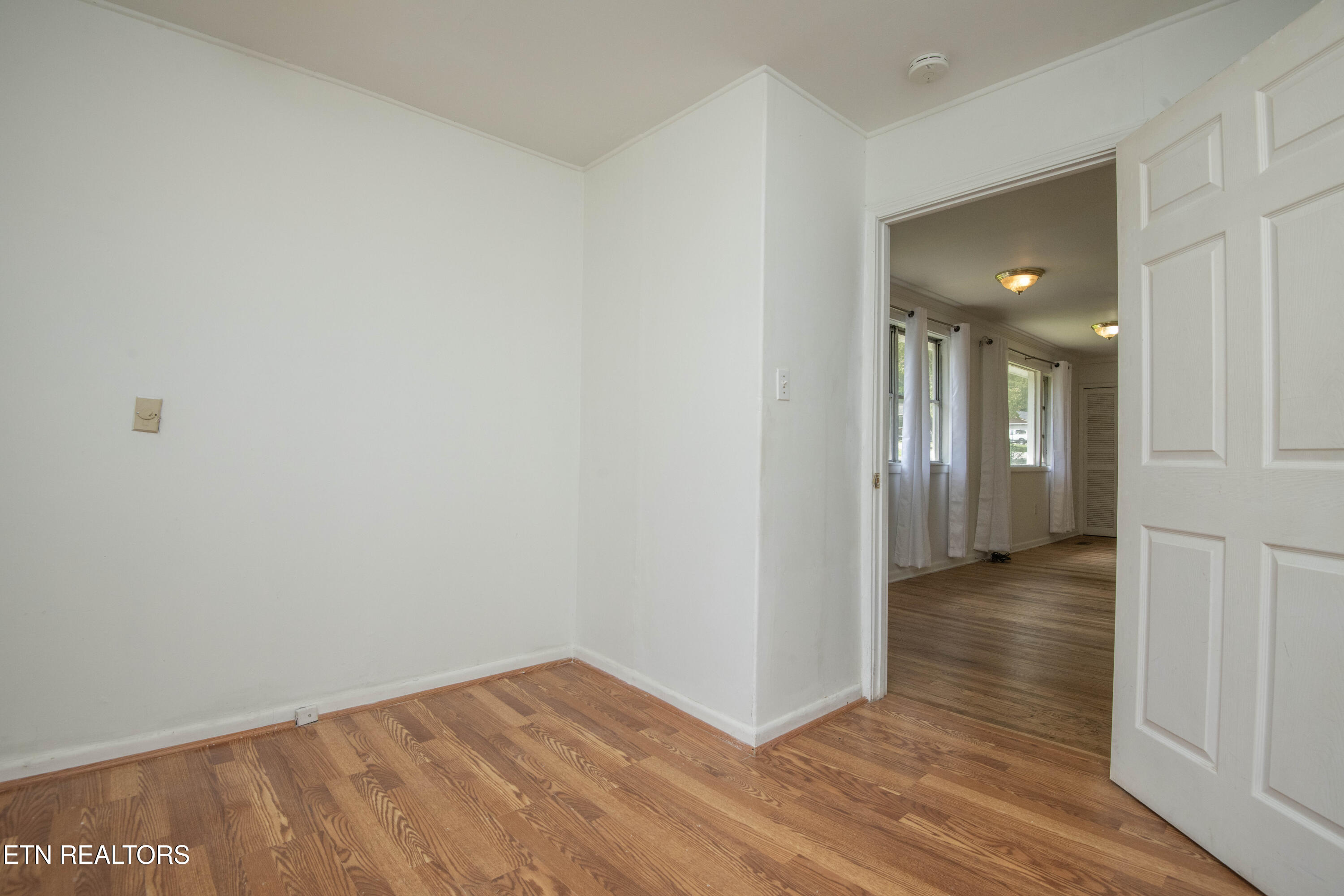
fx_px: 597
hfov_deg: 96.7
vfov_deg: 73.7
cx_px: 672
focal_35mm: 16
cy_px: 448
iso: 500
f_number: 9
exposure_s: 1/250
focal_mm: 16
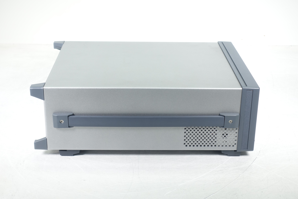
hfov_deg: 29.7
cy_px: 100
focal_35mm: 68
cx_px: 149
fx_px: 563
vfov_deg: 20.0
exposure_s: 1/80
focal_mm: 25
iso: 125
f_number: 3.5
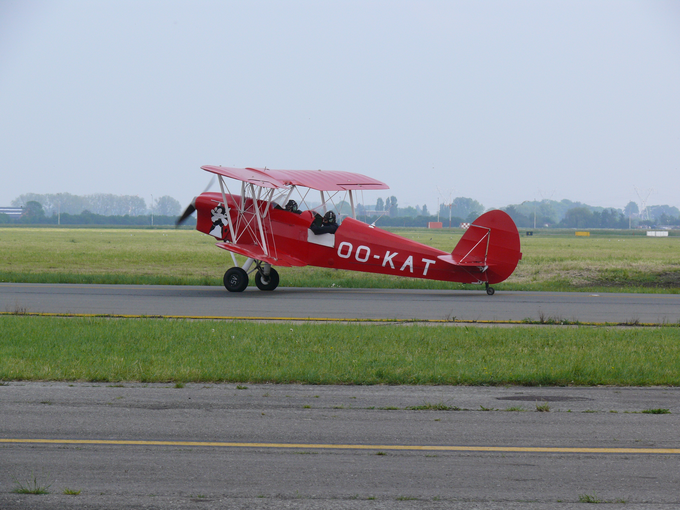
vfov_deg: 8.4
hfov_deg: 11.2
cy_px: 255
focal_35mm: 176
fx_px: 3457
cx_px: 340
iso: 100
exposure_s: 1/400
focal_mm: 37.1
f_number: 5.6
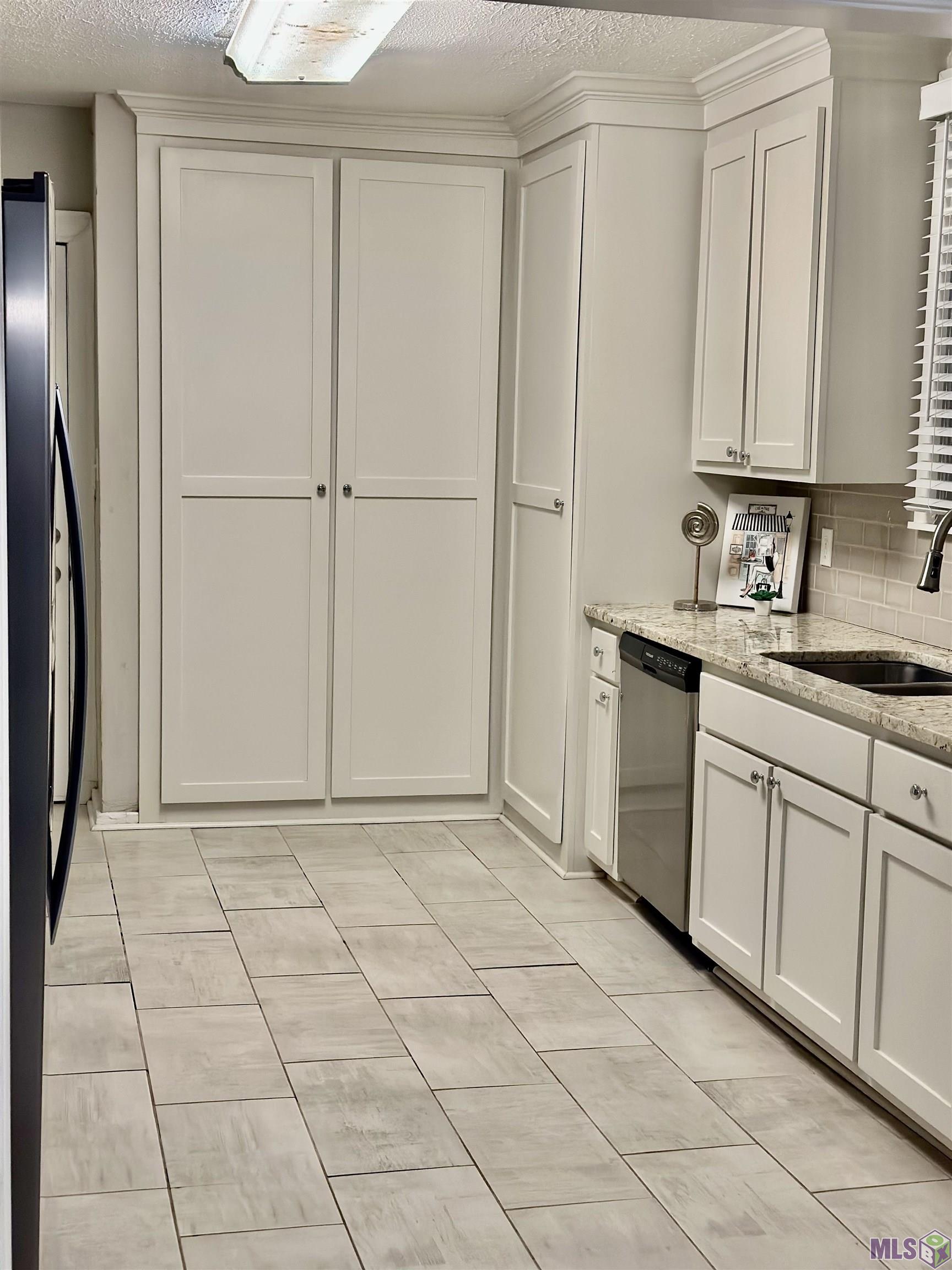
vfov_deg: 39.7
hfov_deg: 30.3
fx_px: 1760
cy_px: 635
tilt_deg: -7.1
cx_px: 476
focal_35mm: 48
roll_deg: -0.4
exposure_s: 1/125
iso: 200
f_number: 1.78
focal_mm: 6.86
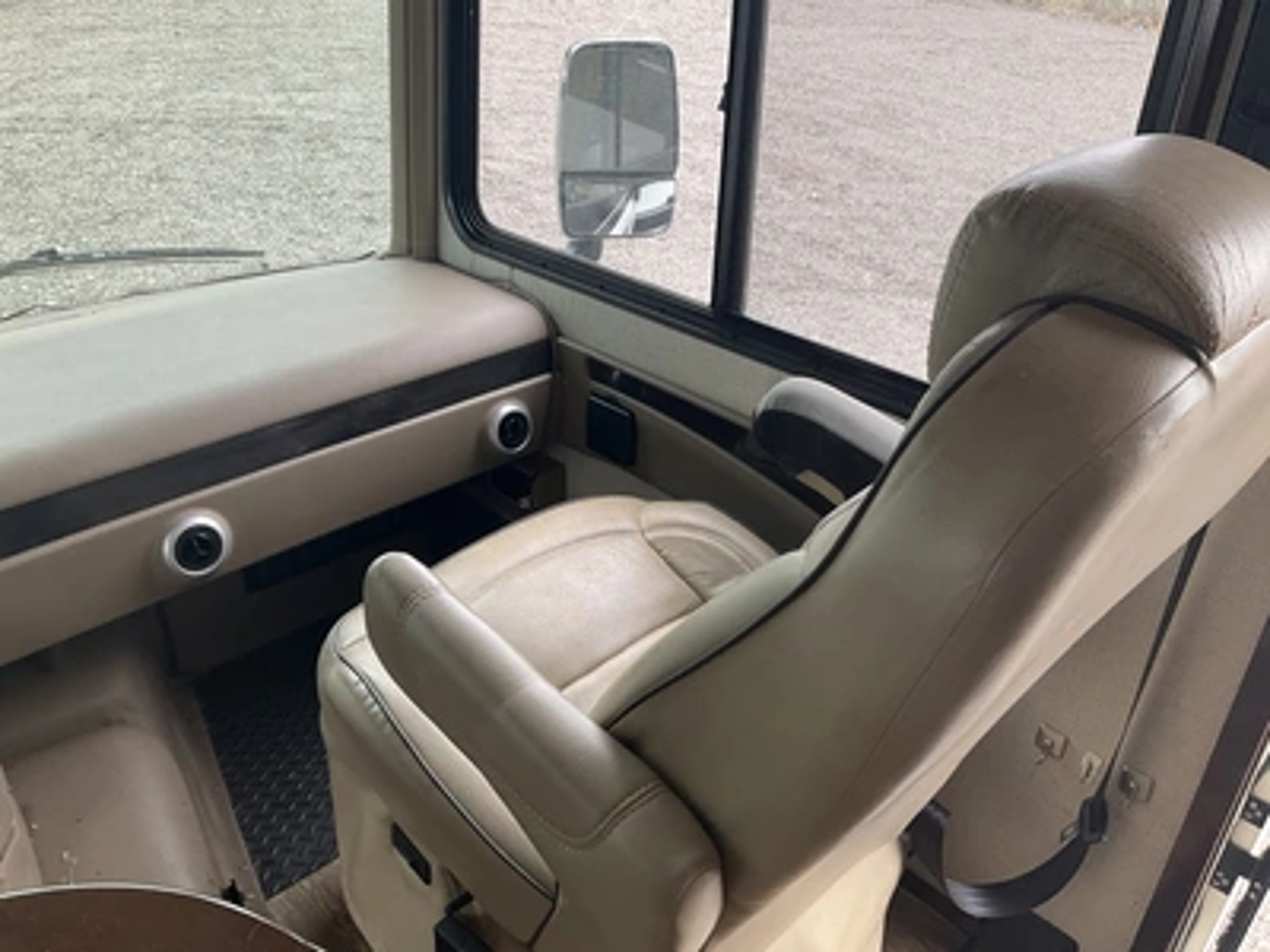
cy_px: 476
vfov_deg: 48.2
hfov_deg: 61.7
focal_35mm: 29
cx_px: 635
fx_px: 1064
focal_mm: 3
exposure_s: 1/122
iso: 20
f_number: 1.8
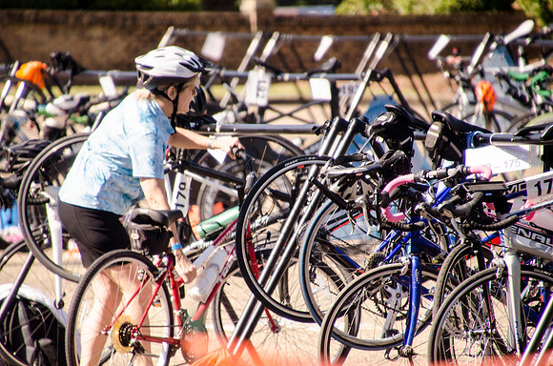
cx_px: 276
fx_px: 6897
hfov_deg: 4.6
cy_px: 183
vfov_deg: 3.0
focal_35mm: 450
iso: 640
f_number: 6.3
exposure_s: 1/3200
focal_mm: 300
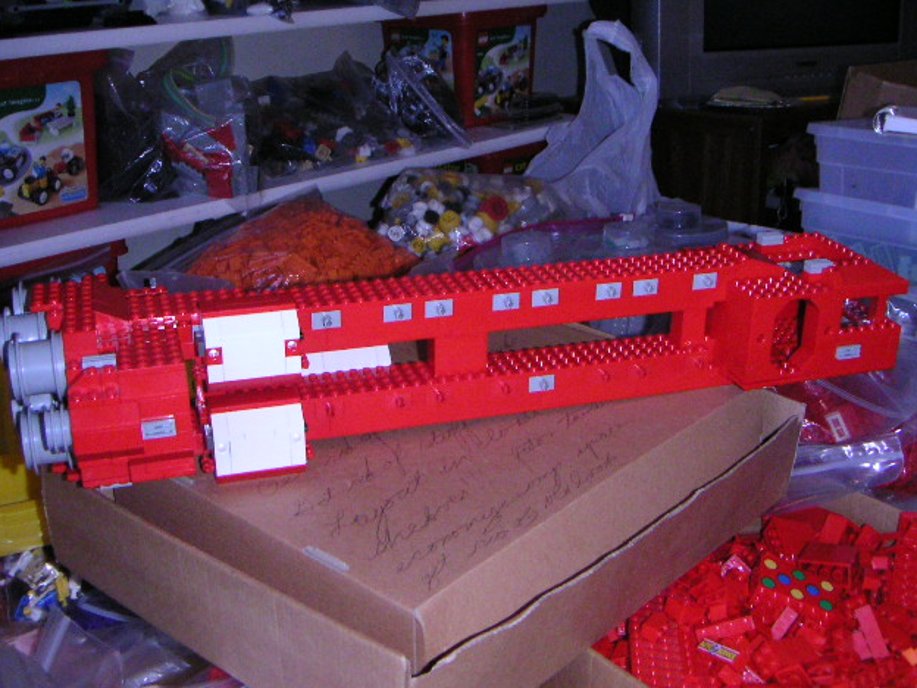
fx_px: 1086
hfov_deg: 45.8
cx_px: 461
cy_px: 348
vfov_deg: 35.1
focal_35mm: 41
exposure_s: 1/45
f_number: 6.7
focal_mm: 5.3
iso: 400
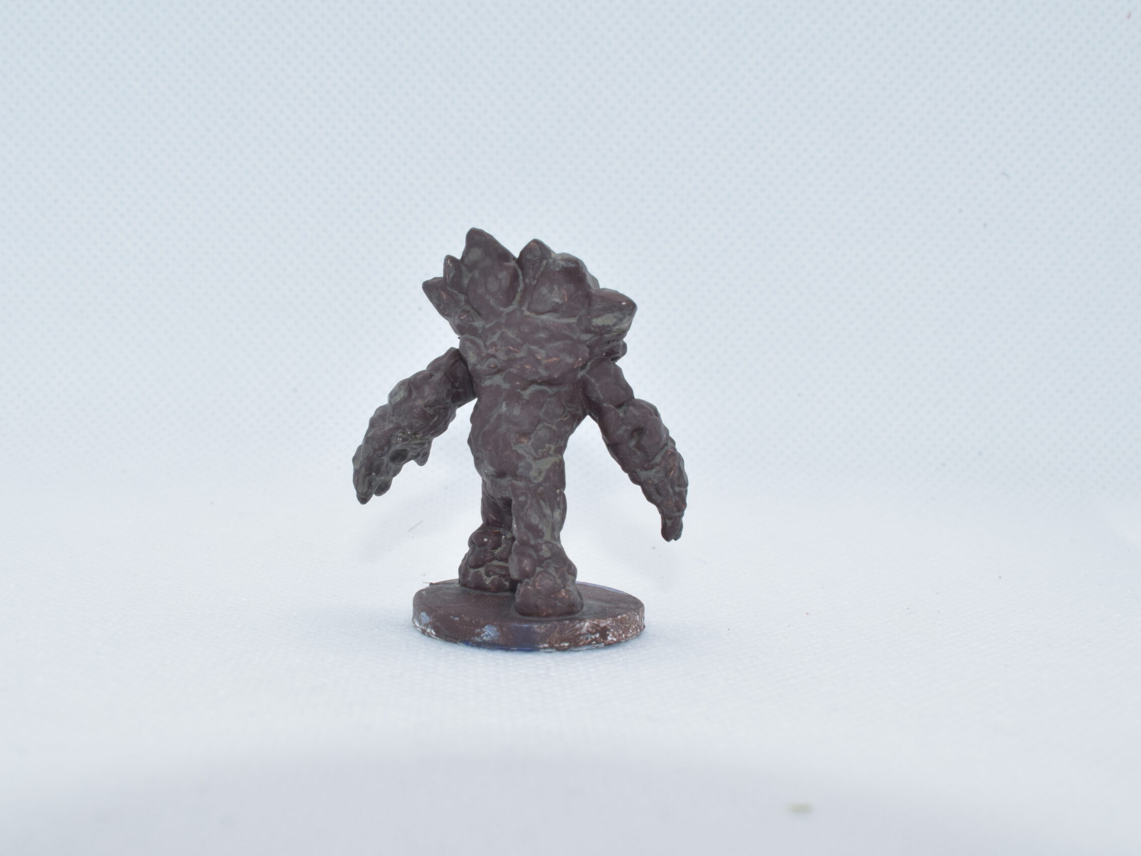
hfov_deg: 39.9
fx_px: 1567
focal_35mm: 48
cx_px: 501
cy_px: 430
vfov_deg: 30.5
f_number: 16
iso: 800
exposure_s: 1/125
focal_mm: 29
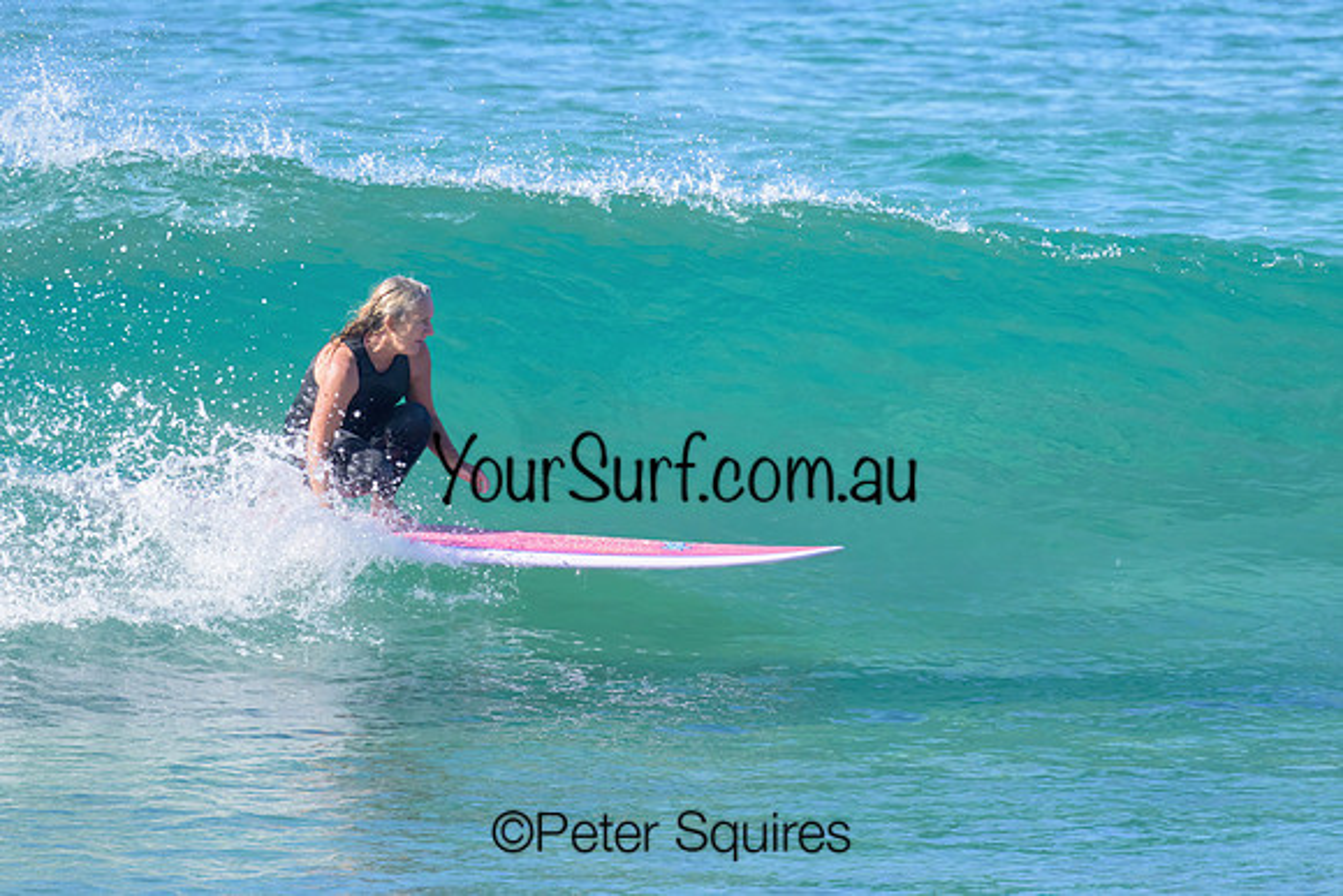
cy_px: 369
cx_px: 653
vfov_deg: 1.3
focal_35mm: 1086
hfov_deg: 1.9
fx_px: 40531
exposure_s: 1/1250
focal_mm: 800
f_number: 11
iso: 1400
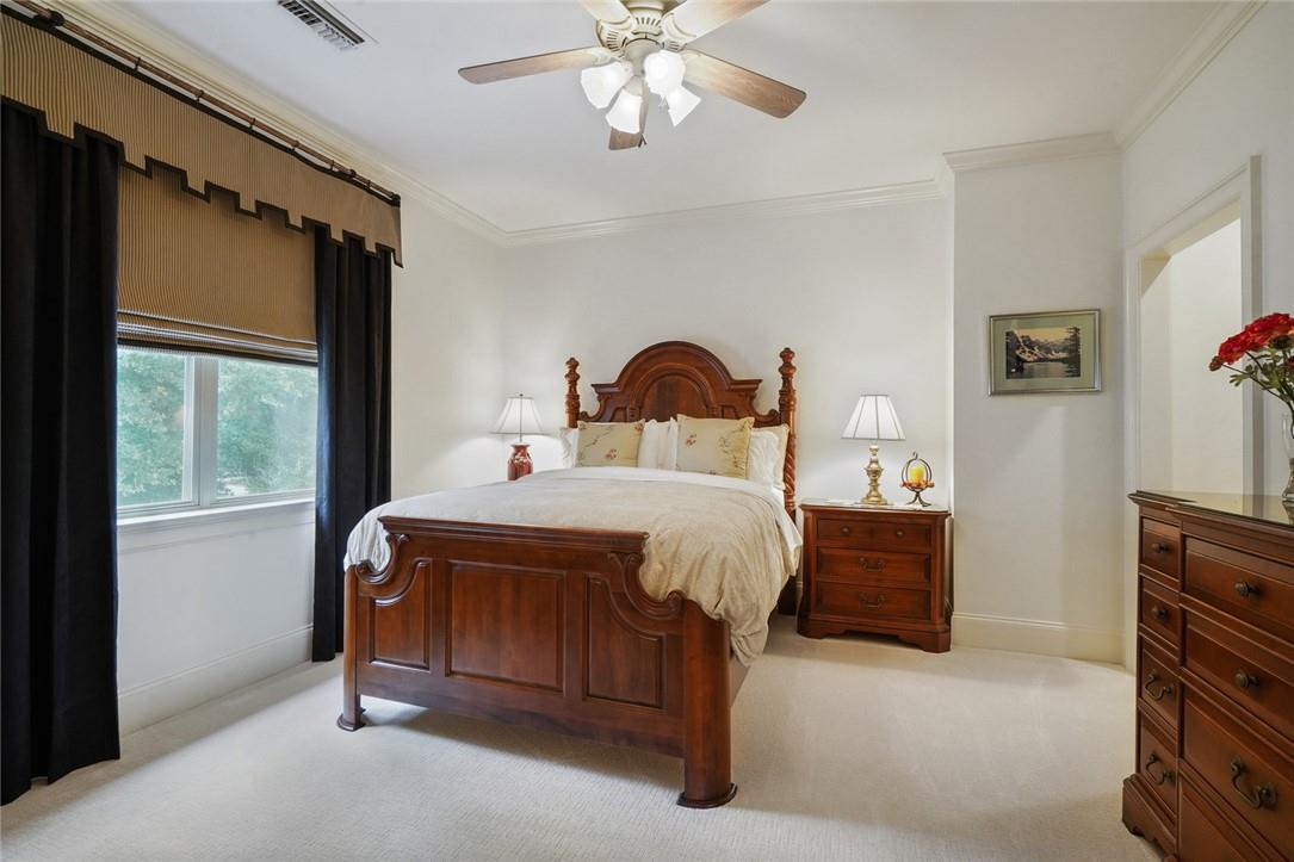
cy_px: 431
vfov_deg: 73.7
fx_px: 575
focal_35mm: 16
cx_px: 647
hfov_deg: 96.7
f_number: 11
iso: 800
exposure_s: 1/8
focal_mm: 16
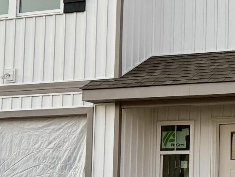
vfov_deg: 11.2
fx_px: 903
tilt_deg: +8.4
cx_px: 212
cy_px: 99
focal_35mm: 133
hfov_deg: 14.7
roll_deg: -1.1
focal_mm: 6.76
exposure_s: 1/68
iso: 200
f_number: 1.78
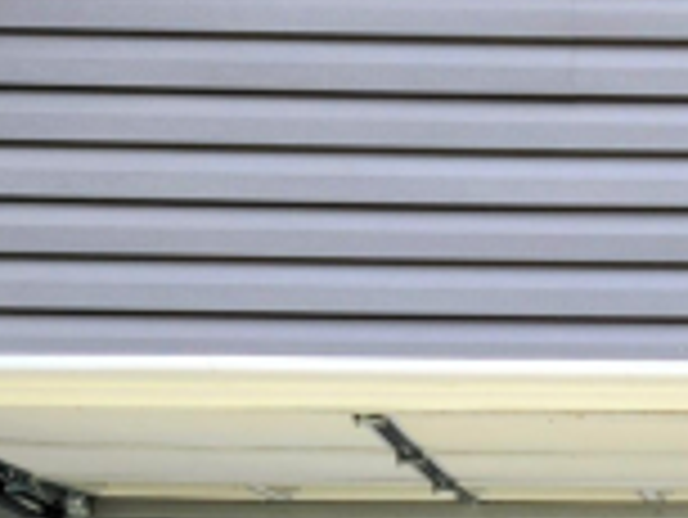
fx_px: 1989
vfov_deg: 13.5
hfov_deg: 18.4
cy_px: 878
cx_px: 861
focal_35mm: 100
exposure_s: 1/431
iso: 20
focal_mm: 5.4
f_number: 1.8
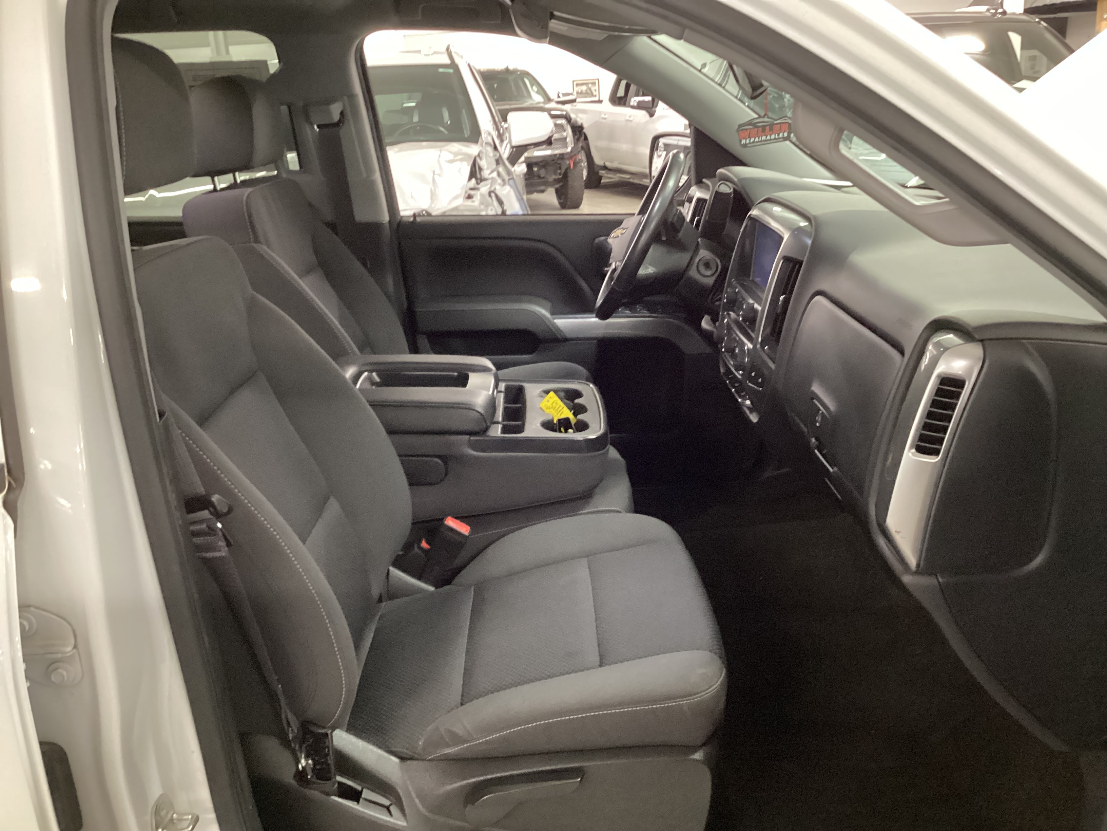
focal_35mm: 31
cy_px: 416
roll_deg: +3.1
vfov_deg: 45.4
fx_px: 991
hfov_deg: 58.4
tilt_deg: -19.5
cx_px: 554
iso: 640
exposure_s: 1/25
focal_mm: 3.3
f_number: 2.4
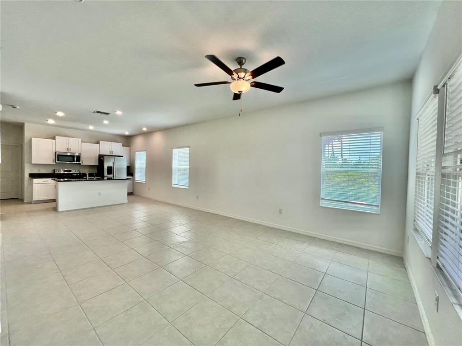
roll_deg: -1.3
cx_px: 231
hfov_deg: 106.2
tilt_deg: -1.3
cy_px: 173
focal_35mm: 13
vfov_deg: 89.9
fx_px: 174
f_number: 1.8
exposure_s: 1/190
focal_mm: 1.57
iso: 32
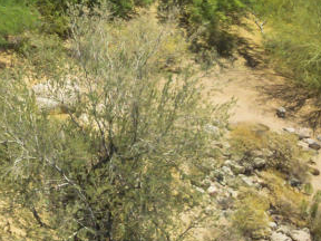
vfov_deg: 17.8
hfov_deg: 23.5
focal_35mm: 71
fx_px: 658
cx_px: -119
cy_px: -156
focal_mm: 3.61
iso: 100
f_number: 2.8
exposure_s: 1/2000
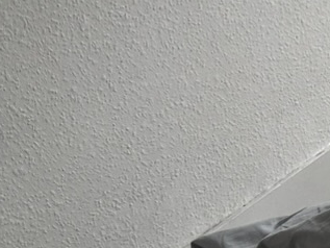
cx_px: 987
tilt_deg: -15.2
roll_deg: +1.5
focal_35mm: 155
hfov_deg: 9.8
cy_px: -234
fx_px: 1478
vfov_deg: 9.1
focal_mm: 6.76
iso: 160
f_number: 1.78
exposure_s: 1/121
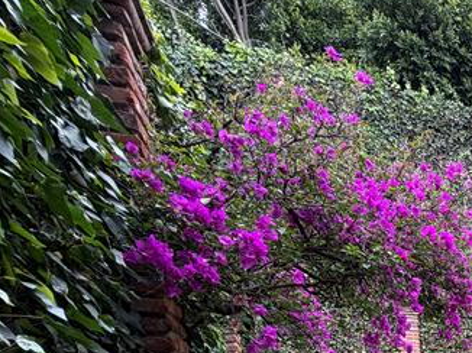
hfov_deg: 30.9
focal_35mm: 44
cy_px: 524
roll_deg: -0.1
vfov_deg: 25.3
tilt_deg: -12.3
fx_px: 600
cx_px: 647
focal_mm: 2.22
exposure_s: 1/235
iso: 40
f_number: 2.2
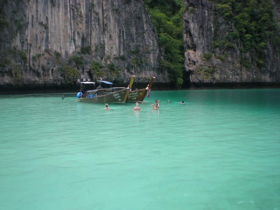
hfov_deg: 49.0
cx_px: 140
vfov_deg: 37.7
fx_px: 307
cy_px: 105
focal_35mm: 38
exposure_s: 1/141
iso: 50
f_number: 4.6
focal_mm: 6.3
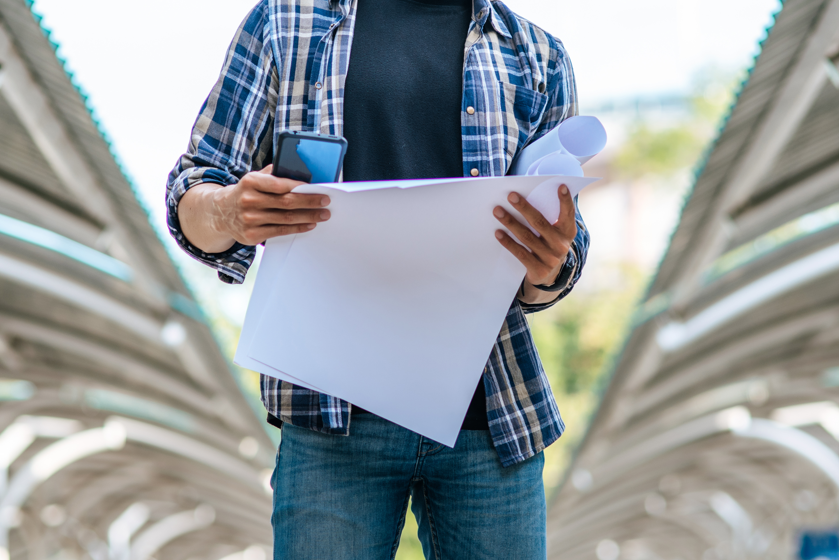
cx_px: 393
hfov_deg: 12.4
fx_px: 3846
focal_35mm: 165
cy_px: 179
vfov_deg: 8.3
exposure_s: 1/200
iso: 100
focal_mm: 85
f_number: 2
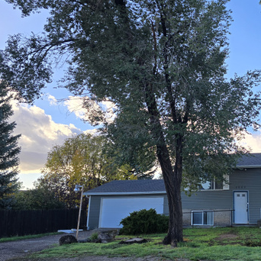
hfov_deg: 41.1
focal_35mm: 38
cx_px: 224
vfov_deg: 43.9
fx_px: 324
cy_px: 127
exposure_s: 1/345
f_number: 1.7
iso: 12
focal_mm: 6.3
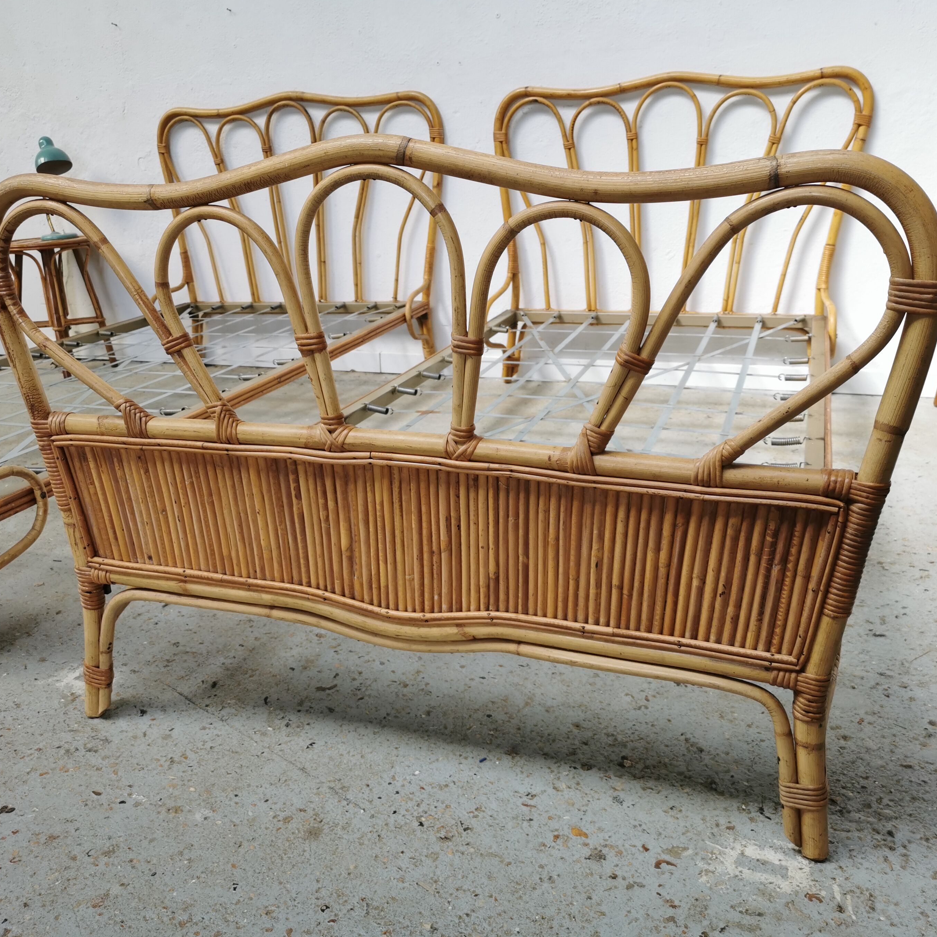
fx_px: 980
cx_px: 442
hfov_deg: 51.1
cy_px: 467
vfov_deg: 51.1
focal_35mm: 32
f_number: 1.8
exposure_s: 1/257
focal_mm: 5.58
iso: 50
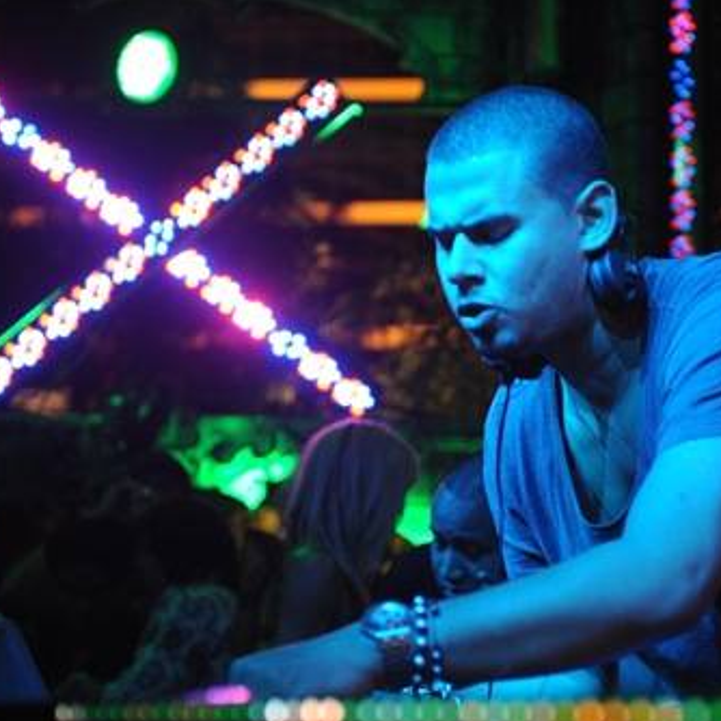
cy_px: 414
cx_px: 505
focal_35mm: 105
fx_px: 2474
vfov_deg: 16.6
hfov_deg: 16.5
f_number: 4
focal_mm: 70
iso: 2000
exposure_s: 1/100
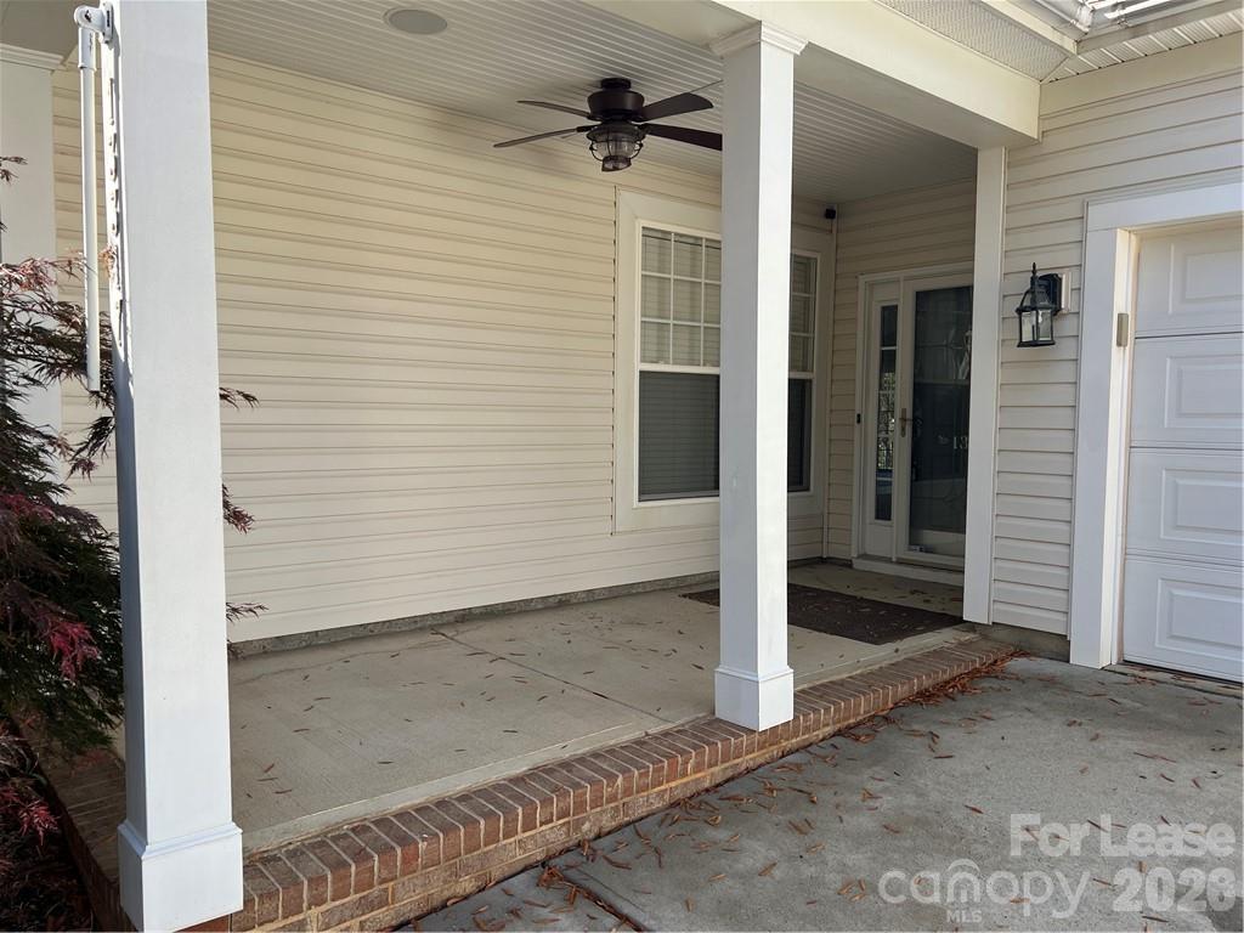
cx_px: 622
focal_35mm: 26
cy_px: 466
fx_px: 934
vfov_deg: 53.1
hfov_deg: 67.3
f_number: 1.5
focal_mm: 5.7
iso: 50
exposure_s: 1/1079
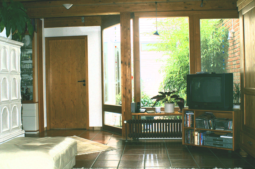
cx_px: 128
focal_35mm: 42
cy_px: 84
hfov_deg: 46.4
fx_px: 297
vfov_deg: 31.8
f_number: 9
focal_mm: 28
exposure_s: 1/125
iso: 100
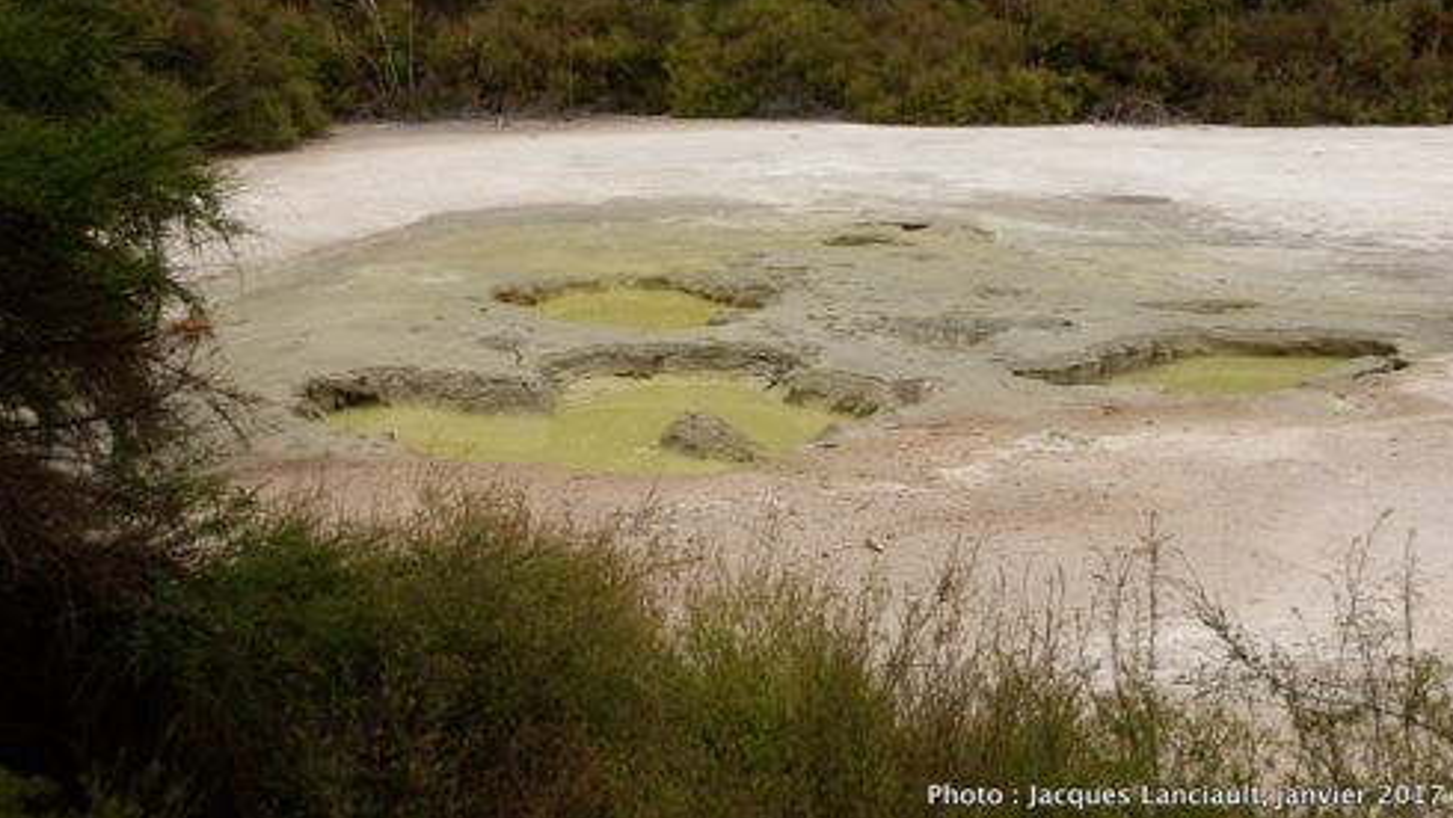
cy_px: 342
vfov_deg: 25.7
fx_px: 1793
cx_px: 738
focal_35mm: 47
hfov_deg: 44.1
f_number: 7.1
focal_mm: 29
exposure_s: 1/200
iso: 100
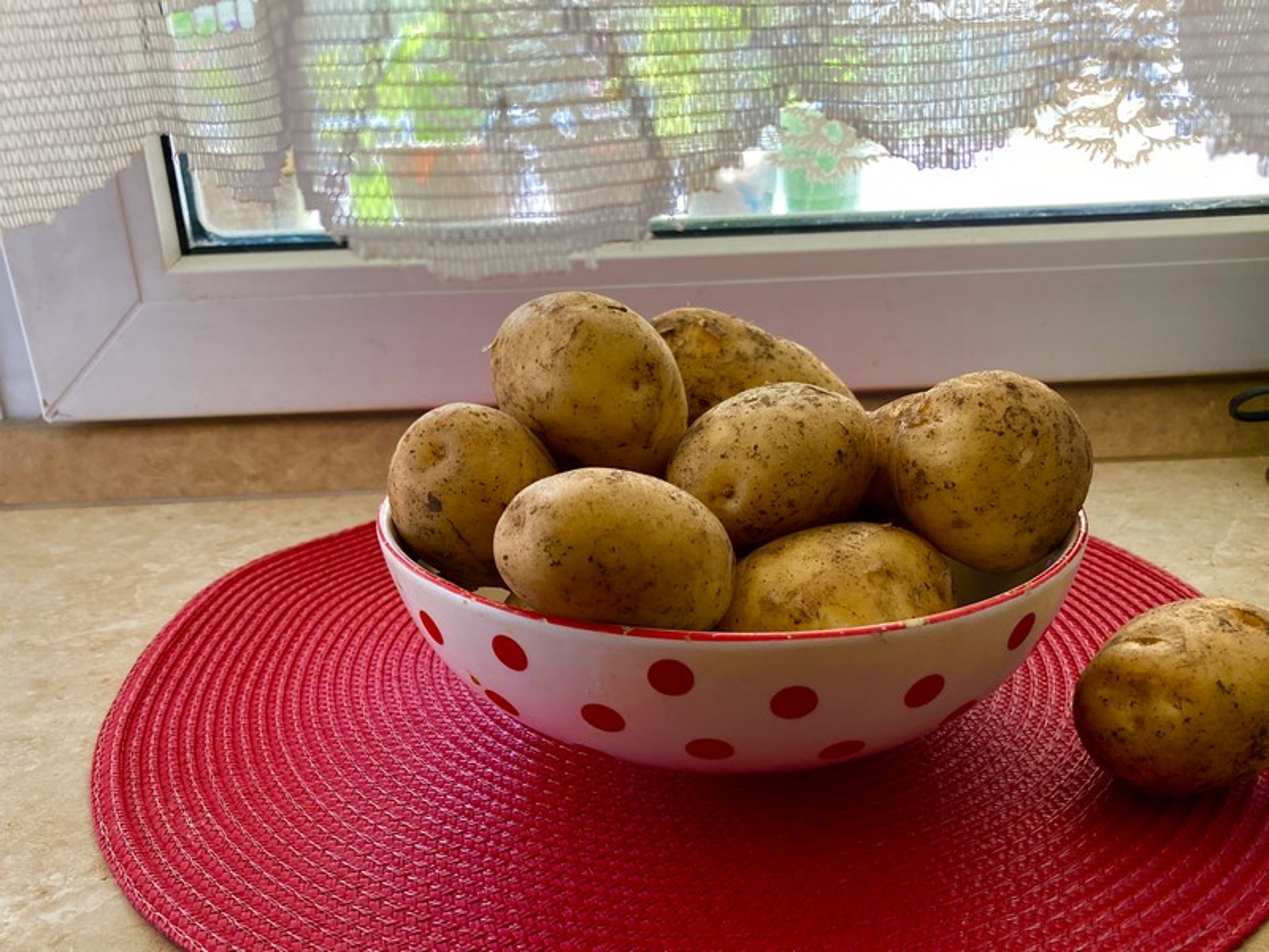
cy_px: 476
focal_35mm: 28
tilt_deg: -20.4
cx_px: 634
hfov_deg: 63.4
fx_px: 1026
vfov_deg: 49.7
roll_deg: +1.4
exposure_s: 1/74
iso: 80
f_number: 1.8
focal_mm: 3.99
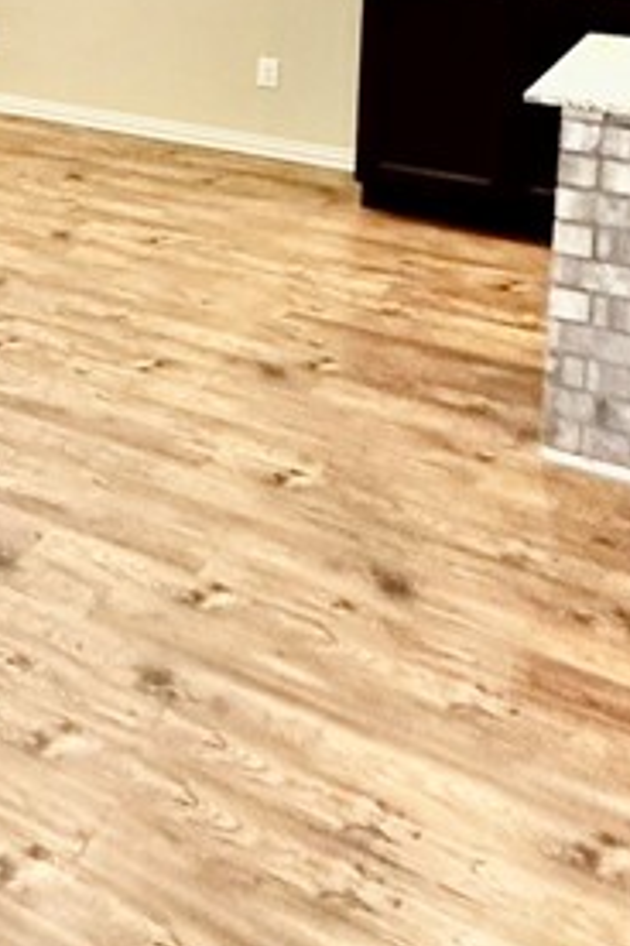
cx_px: -538
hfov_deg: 18.7
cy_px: -103
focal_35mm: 54
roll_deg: -0.2
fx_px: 1417
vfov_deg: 32.3
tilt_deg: -4.9
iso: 250
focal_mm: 2.22
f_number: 2.2
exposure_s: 1/60
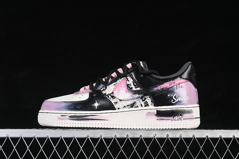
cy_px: 80
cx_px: 120
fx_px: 498
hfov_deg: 27.0
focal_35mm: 75
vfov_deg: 18.2
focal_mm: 50
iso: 160
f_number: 7.1
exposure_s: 1/80
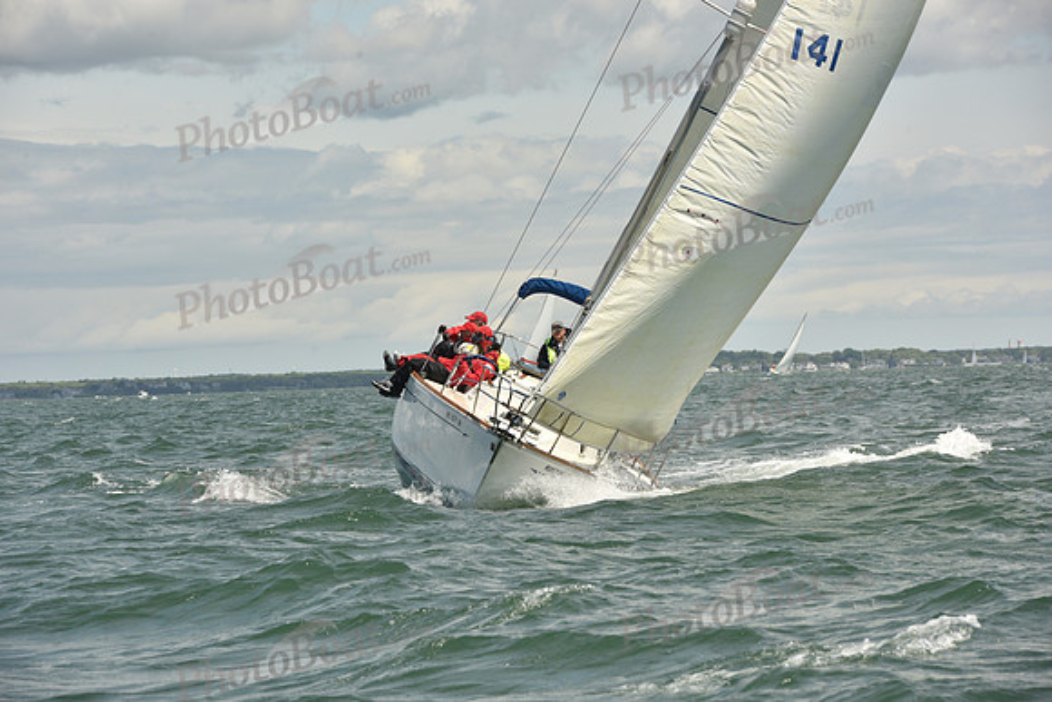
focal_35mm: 200
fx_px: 5846
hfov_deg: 10.3
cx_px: 526
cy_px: 351
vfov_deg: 6.9
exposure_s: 1/800
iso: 320
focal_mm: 200
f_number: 11
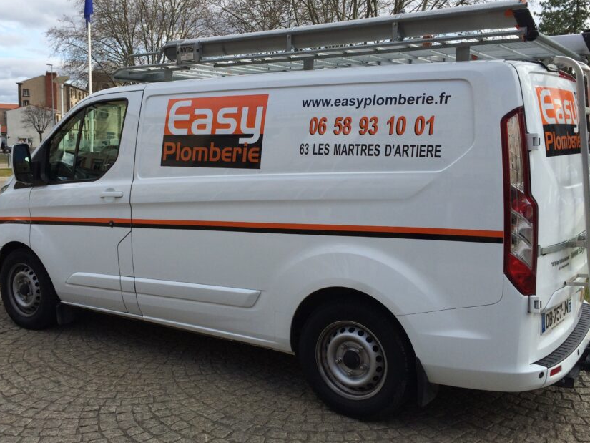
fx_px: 614
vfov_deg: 39.7
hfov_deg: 51.3
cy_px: 214
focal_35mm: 36
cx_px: 267
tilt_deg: -8.0
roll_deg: +0.0
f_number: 2.2
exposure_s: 1/1109
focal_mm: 4.15
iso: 32
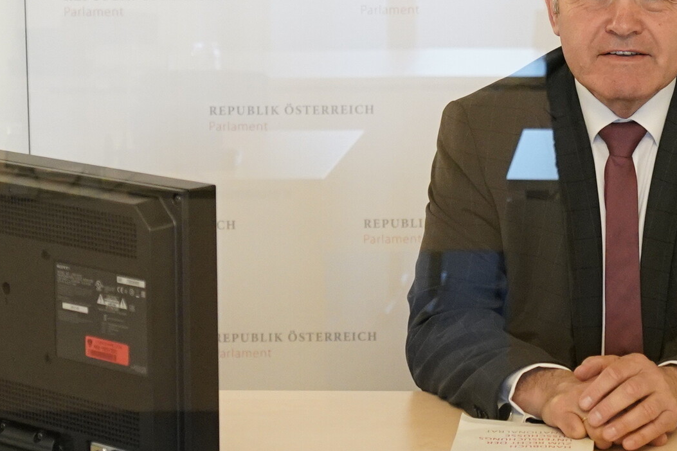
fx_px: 2501
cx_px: 608
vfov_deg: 10.3
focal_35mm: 133
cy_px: 38
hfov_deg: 15.2
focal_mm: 35
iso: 3200
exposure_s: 1/250
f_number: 3.2
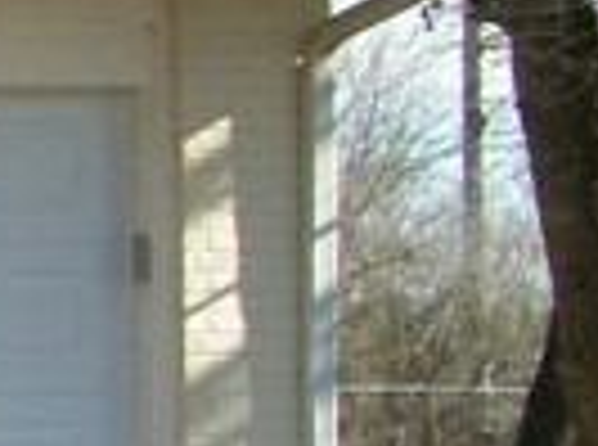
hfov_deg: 6.7
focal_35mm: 247
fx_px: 4255
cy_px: 541
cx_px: -1574
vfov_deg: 6.0
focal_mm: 5.7
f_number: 8.8
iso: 80
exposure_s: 1/100
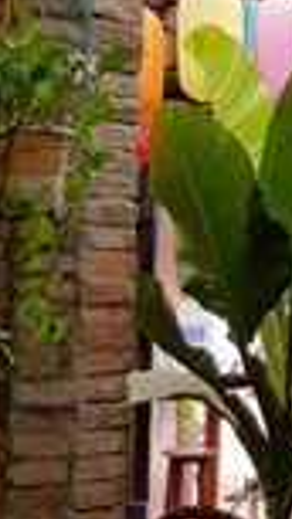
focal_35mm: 102
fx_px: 1405
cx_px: 416
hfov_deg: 11.5
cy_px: 81
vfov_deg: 20.6
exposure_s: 1/162
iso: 40
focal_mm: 4.2
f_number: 1.7
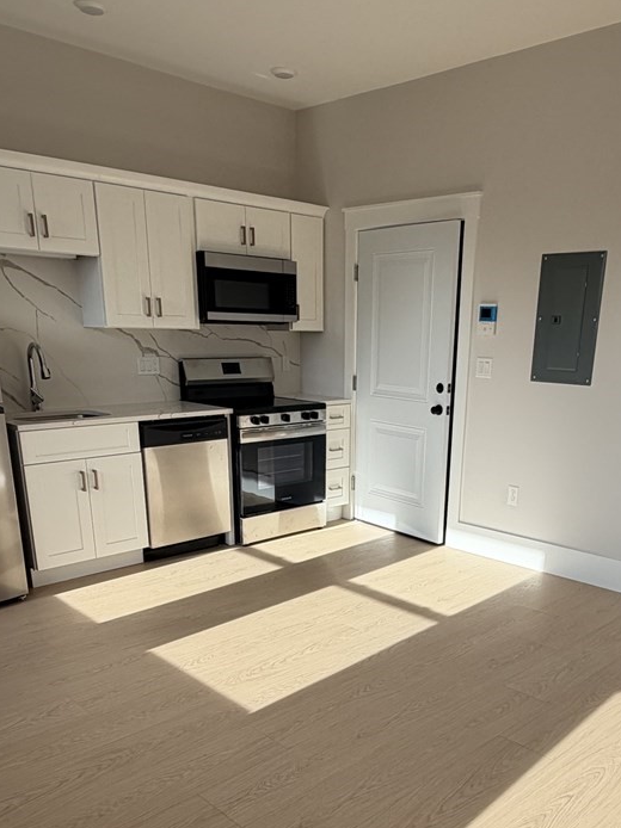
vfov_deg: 56.4
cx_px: 370
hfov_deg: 45.2
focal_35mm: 31
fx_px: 742
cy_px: 587
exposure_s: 1/502
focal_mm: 2.22
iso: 64
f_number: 2.2
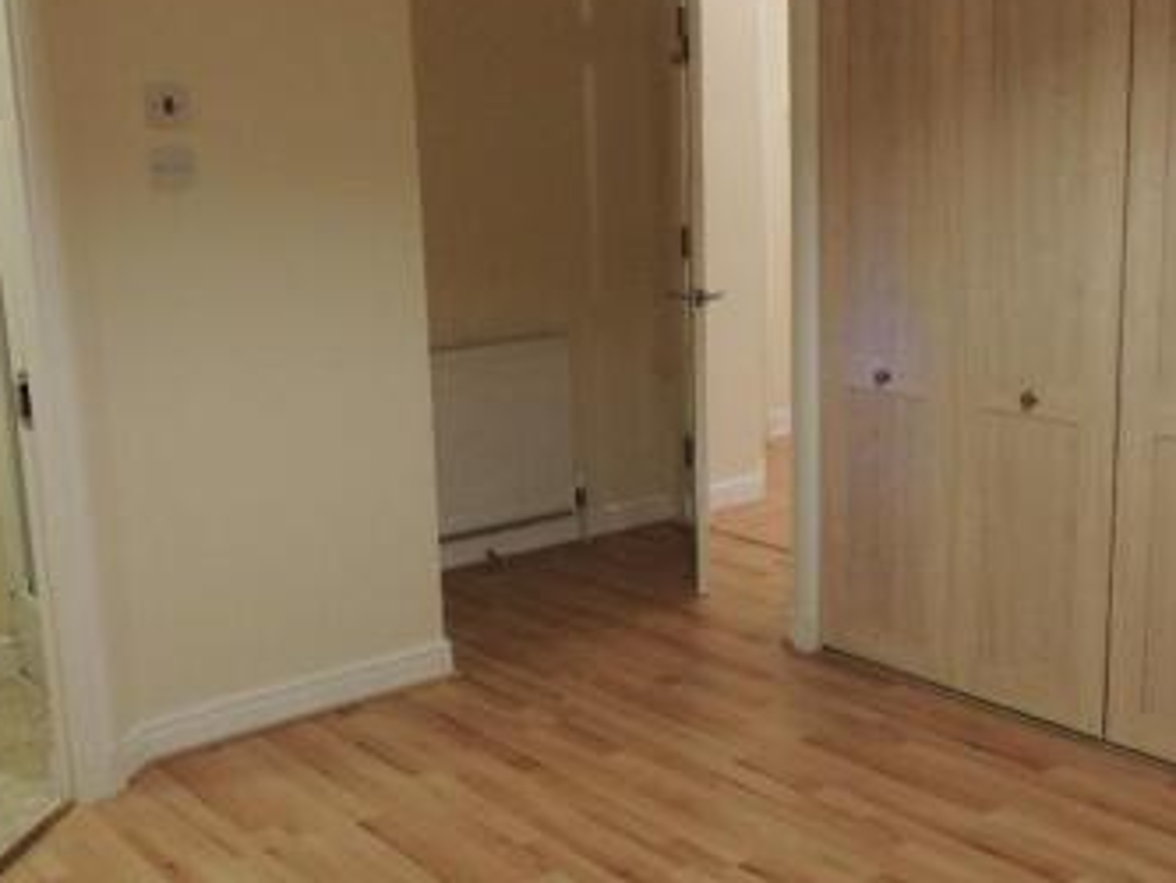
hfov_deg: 44.6
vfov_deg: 34.4
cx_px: 694
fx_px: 1427
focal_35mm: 42
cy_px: 440
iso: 400
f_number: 3
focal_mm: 4.3
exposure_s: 1/13
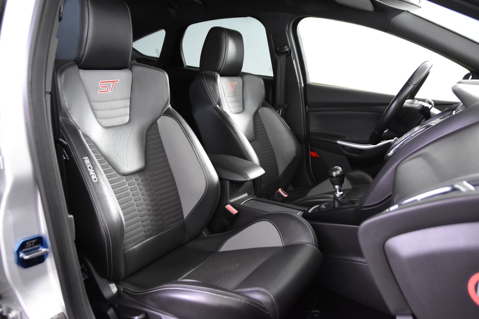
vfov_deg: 50.4
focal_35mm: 26
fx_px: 339
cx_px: 240
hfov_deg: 70.4
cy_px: 160
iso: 1600
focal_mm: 17
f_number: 2.8
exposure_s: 1/25
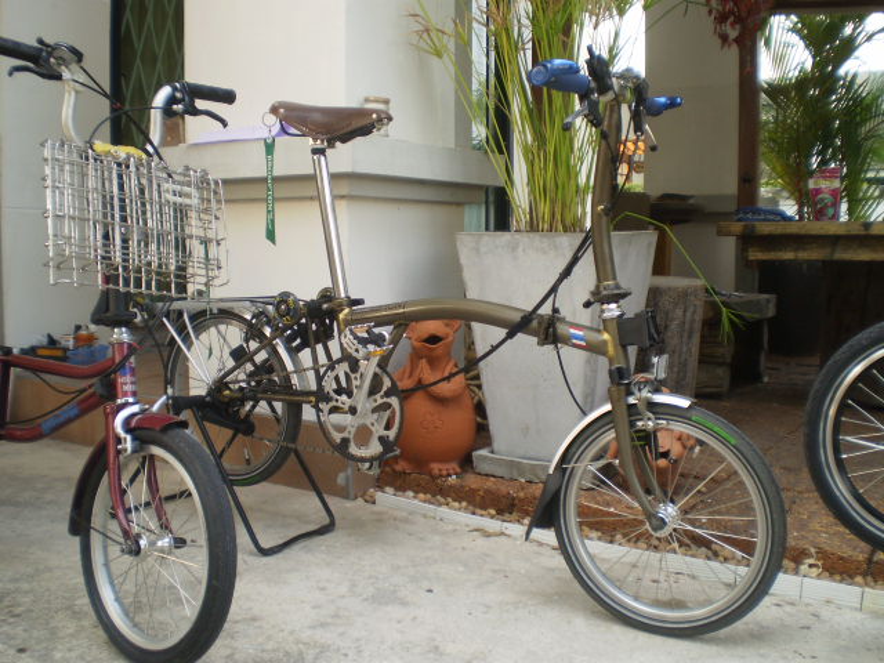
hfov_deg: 51.4
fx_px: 919
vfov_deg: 39.7
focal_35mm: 36
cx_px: 442
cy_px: 332
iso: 64
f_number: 3.1
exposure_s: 1/125
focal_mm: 6.3
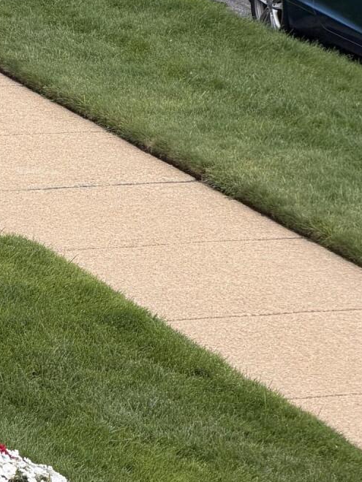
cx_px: -115
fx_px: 4225
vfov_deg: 6.5
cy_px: -82
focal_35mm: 303
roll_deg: +1.2
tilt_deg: -7.9
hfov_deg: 4.9
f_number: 2.8
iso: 50
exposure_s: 1/408
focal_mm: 16.89
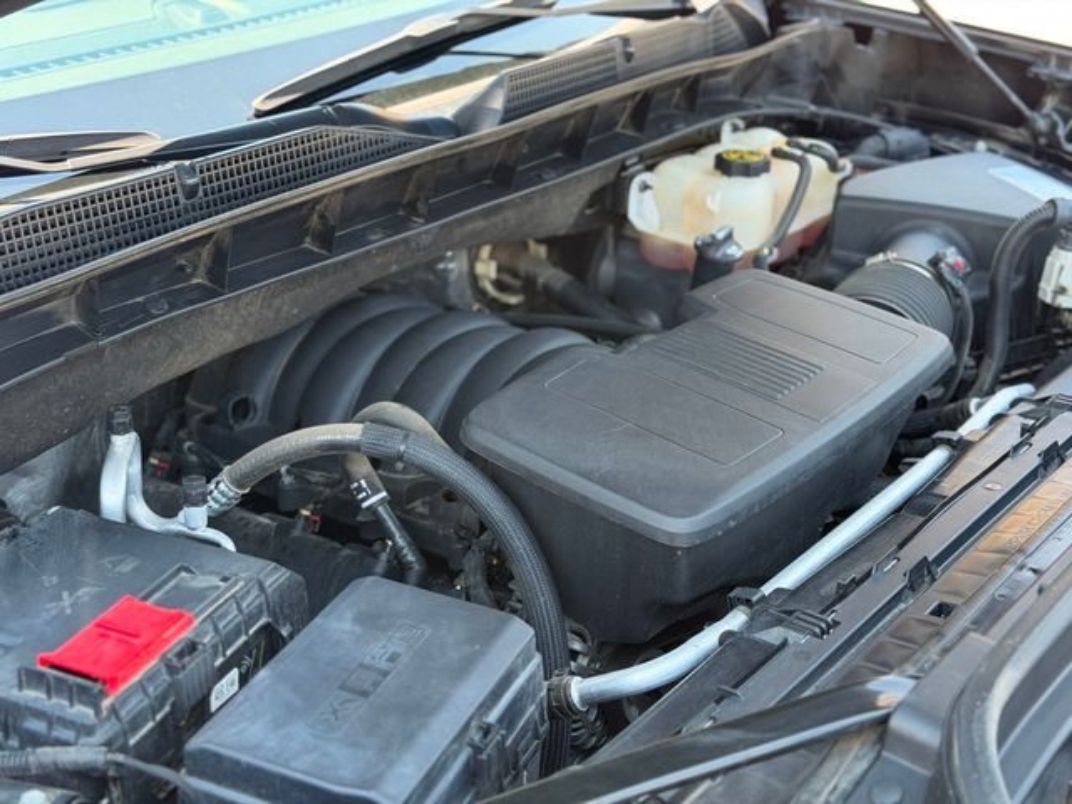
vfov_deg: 30.3
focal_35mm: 48
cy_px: 402
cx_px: 536
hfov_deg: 39.7
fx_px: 1486
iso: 64
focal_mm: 6.76
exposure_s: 1/175
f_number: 1.78
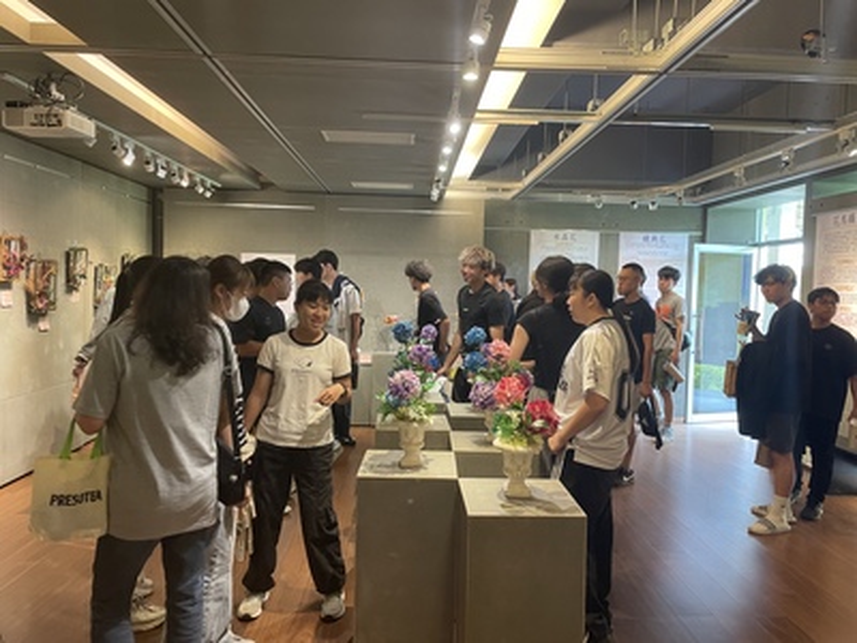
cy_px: 322
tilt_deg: -2.2
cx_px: 428
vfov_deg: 53.1
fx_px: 644
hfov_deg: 67.3
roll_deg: -1.6
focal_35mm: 26
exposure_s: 1/60
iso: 250
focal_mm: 4.2
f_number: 1.6
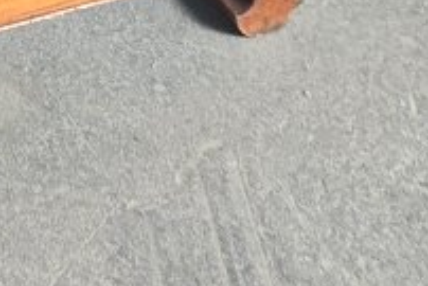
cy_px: -367
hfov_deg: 13.8
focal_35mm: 142
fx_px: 1689
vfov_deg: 8.9
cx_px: -153
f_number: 1.8
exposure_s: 1/30
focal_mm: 5.4
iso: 100
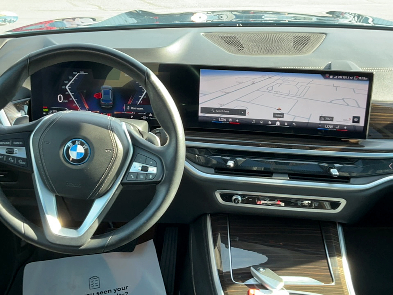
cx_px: 196
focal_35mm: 36
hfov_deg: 51.4
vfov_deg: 39.7
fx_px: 409
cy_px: 148
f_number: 1.8
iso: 20
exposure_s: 1/60
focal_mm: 3
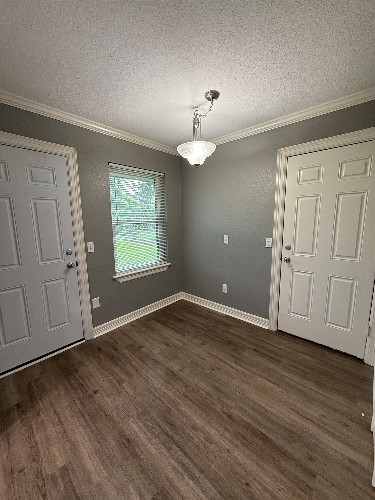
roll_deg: +0.1
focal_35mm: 14
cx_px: 188
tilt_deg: -8.4
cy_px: 250
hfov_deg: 85.7
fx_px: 202
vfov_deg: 102.1
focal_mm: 2.22
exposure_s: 1/120
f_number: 2.2
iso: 320
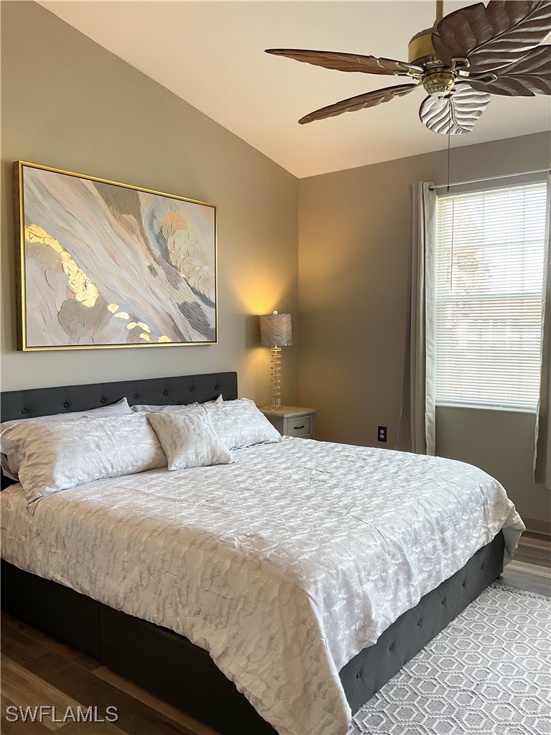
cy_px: 368
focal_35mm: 29
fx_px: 615
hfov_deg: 48.2
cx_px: 276
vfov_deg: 61.7
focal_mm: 3
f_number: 1.8
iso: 50
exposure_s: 1/60
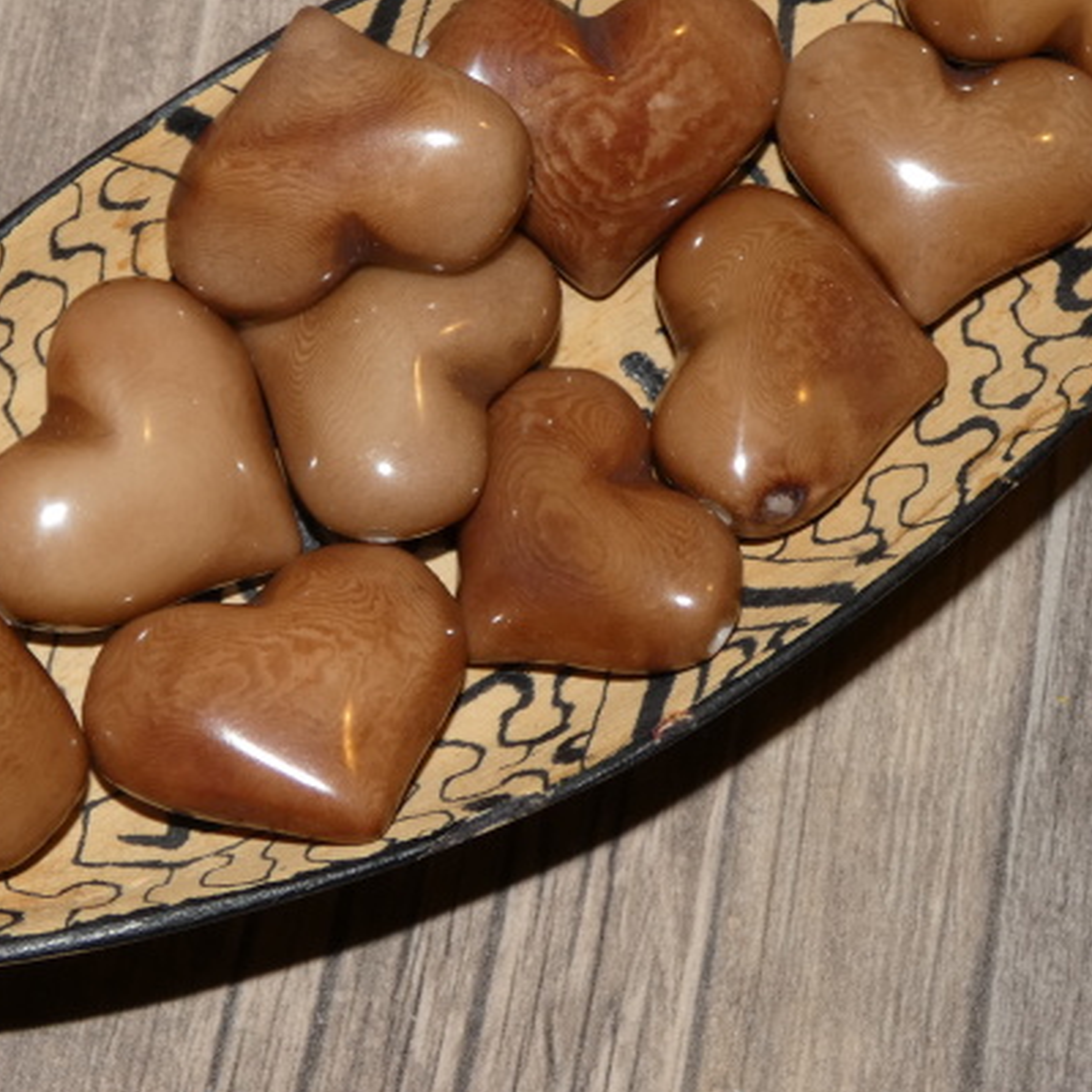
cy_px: 423
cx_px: 483
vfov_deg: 22.7
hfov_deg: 22.8
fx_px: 2712
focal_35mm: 76
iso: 80
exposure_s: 1/60
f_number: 3.7
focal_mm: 7.8
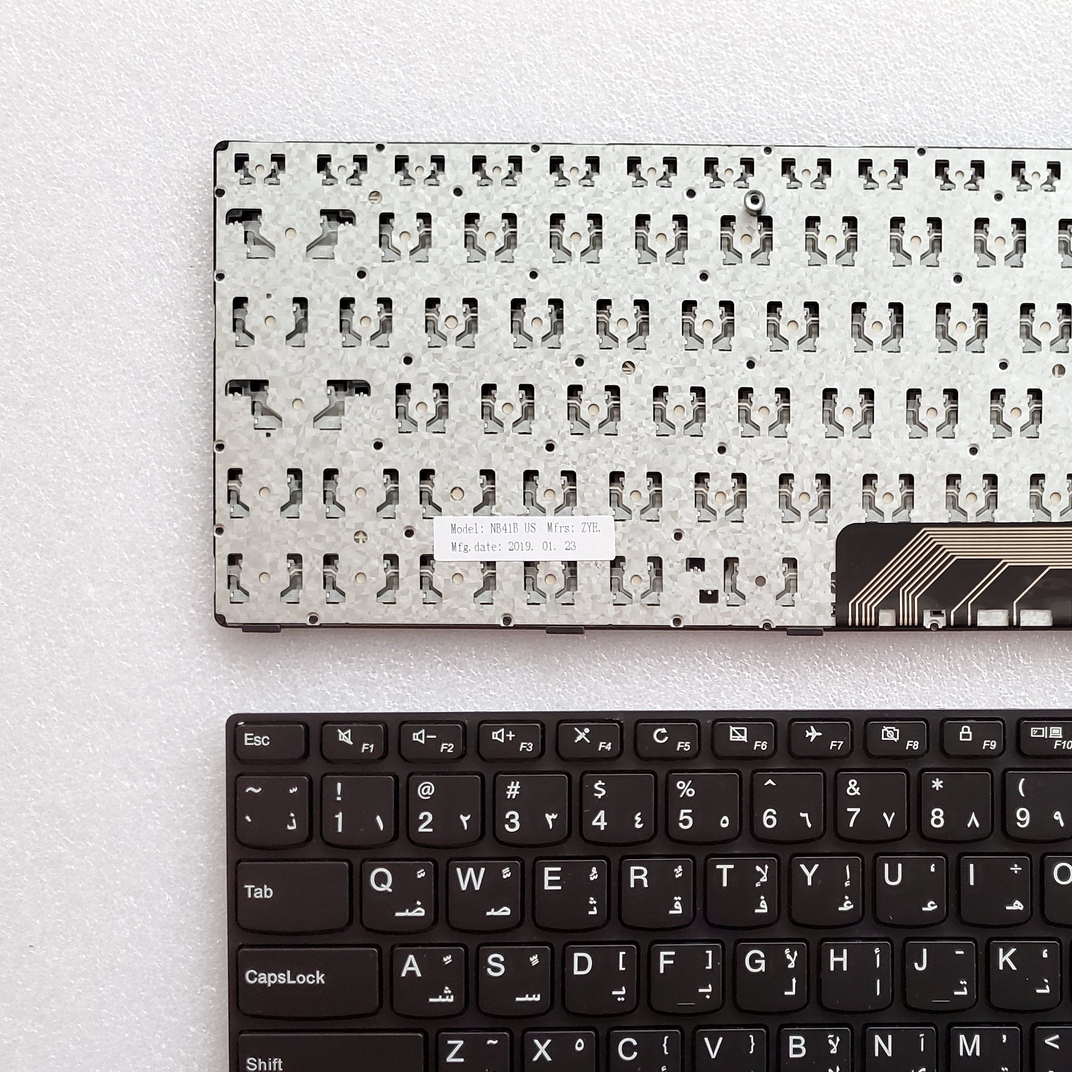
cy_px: 679
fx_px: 1366
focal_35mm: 39
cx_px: 851
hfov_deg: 41.1
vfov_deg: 42.5
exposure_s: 1/50
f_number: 1.5
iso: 320
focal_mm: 4.3
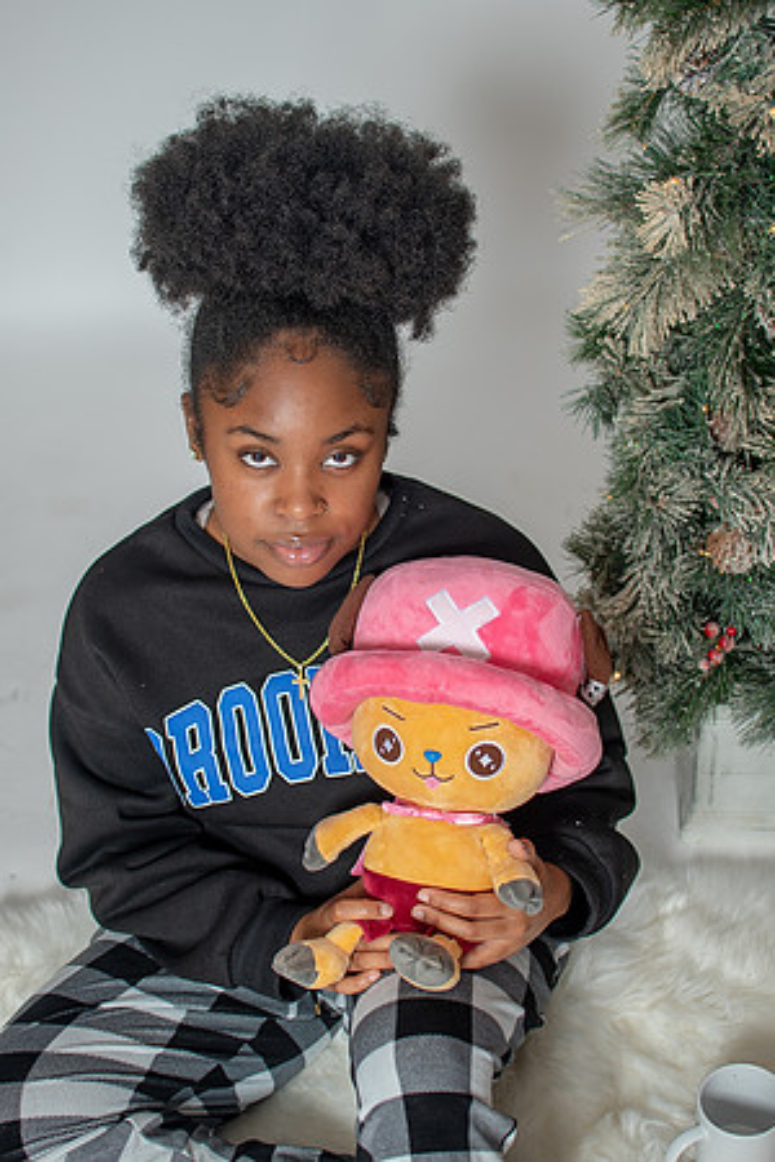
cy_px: 581
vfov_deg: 38.2
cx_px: 388
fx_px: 1679
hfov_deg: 26.0
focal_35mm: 52
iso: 100
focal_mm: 35
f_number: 3.2
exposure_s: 1/250
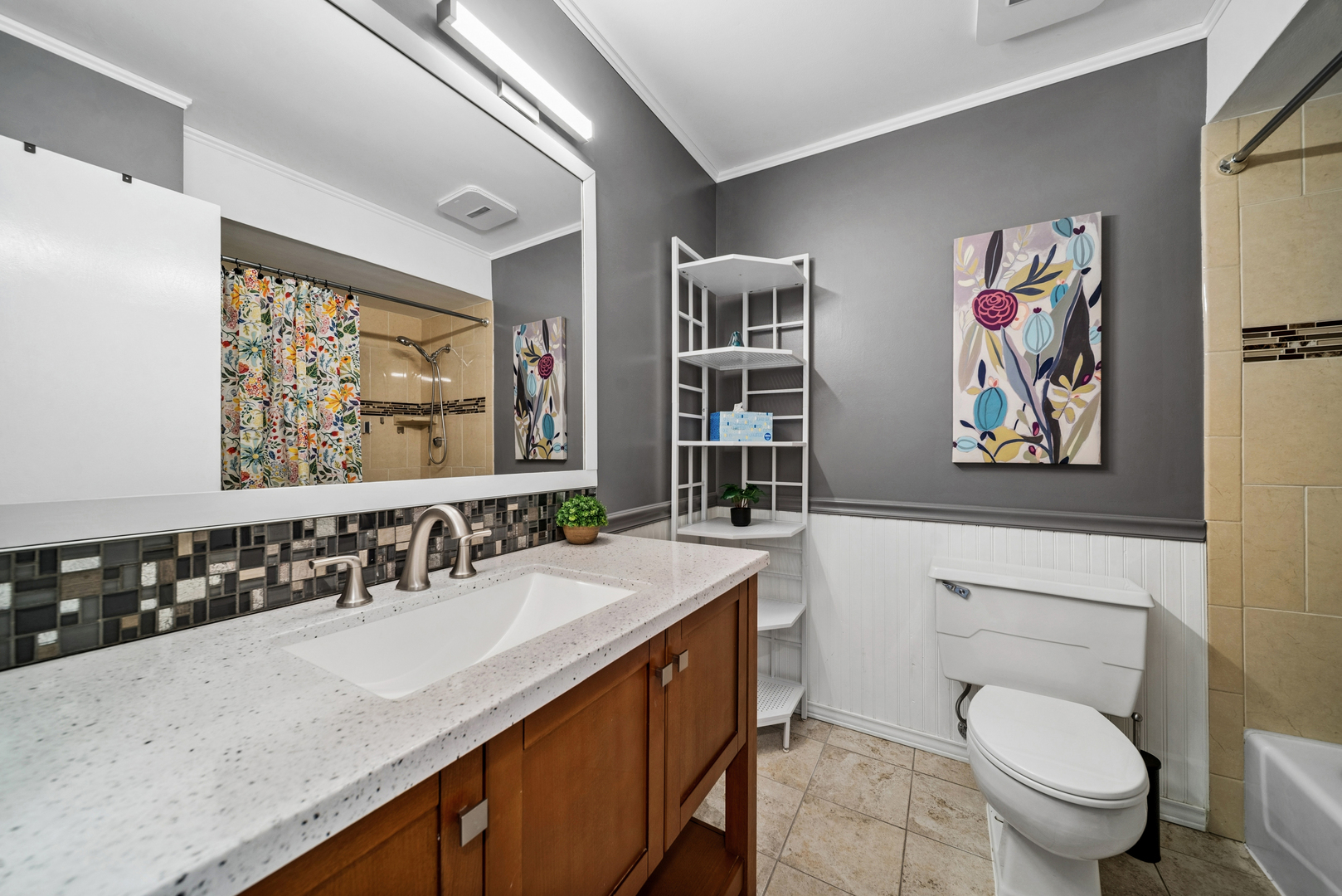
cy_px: 448
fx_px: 559
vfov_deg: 77.4
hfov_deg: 100.4
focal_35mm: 15
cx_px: 671
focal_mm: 15
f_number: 8
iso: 400
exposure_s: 1/8
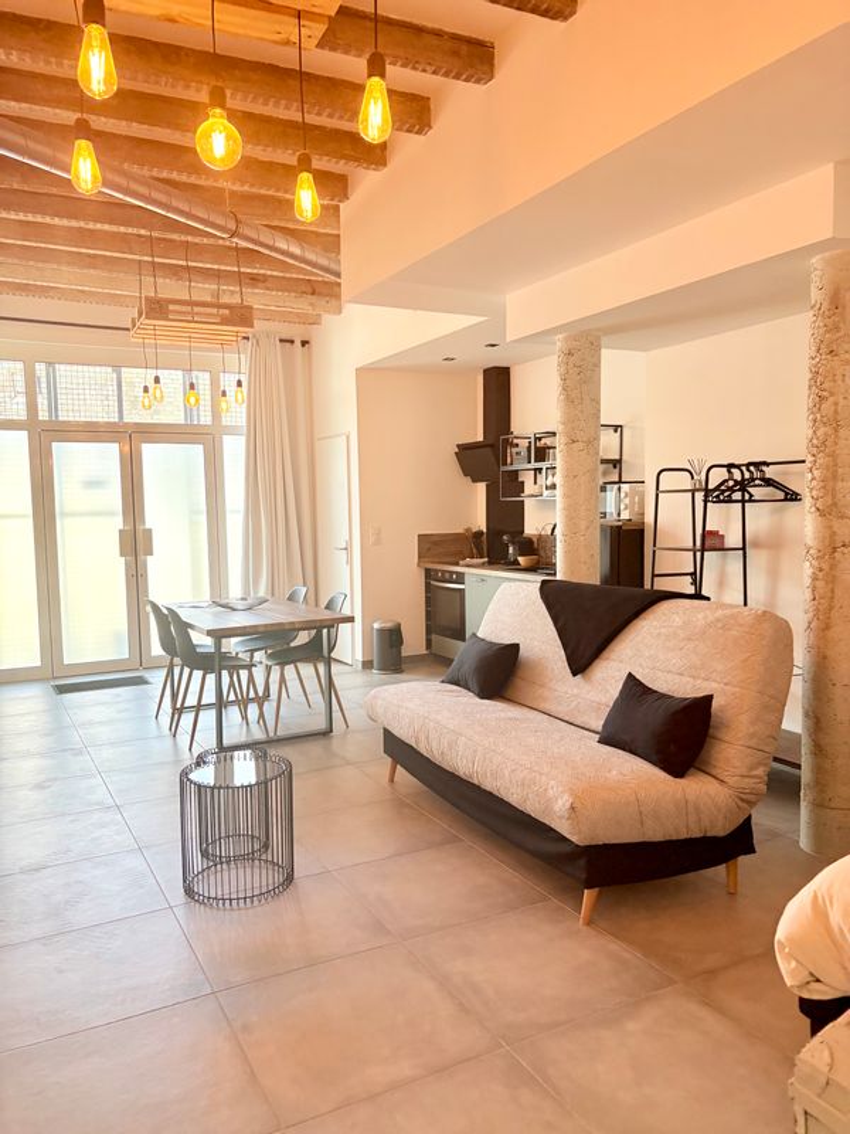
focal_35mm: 26
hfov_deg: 53.1
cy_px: 567
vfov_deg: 67.3
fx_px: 851
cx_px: 425
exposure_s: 1/131
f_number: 1.6
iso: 125
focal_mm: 5.96
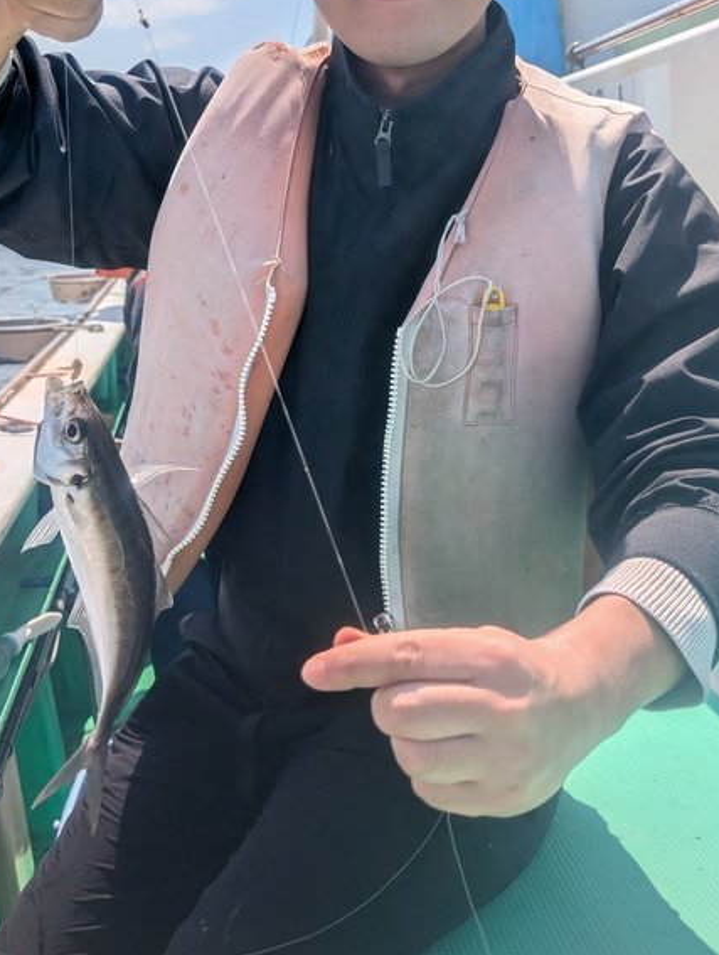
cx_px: 276
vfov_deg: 50.5
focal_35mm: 36
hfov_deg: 39.5
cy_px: 327
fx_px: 994
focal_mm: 6.9
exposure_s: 1/1727
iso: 21
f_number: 1.68
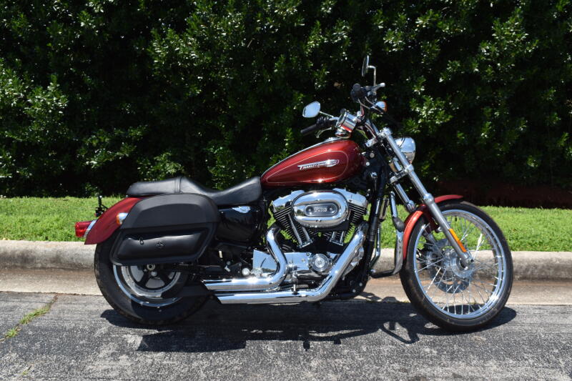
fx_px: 619
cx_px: 286
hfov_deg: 49.6
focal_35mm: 39
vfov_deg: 34.2
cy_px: 190
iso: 100
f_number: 13
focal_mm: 26
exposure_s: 1/200
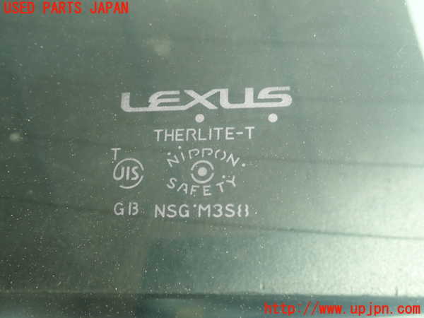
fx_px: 563
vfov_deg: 31.5
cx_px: 212
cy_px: 159
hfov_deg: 41.2
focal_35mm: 46
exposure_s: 1/50
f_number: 3.1
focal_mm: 8.41
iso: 200
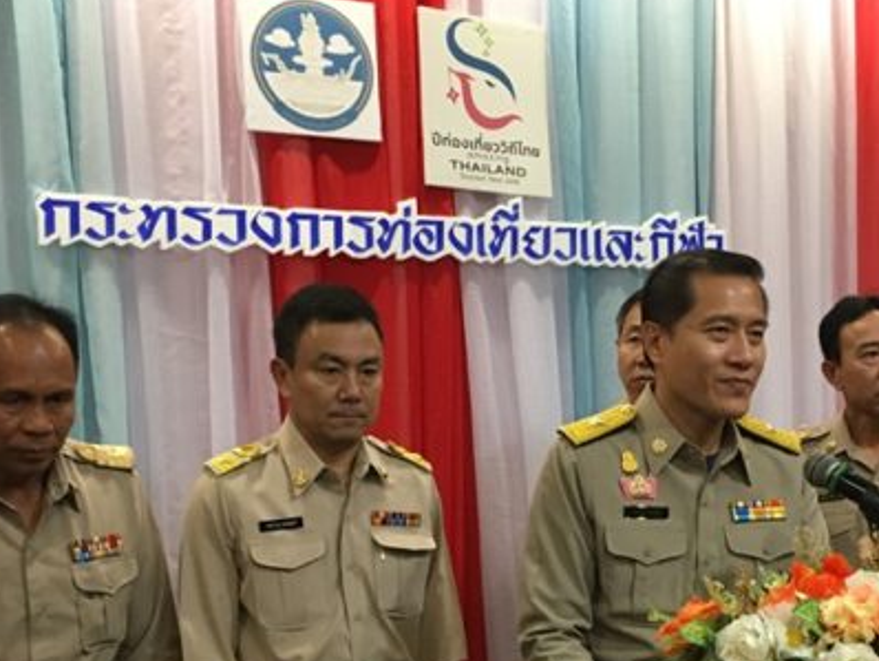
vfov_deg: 26.9
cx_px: 557
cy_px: 553
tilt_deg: -4.1
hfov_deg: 35.9
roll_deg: +0.6
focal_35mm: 53
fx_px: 1347
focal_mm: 4.15
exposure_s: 1/33
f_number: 2.2
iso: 250
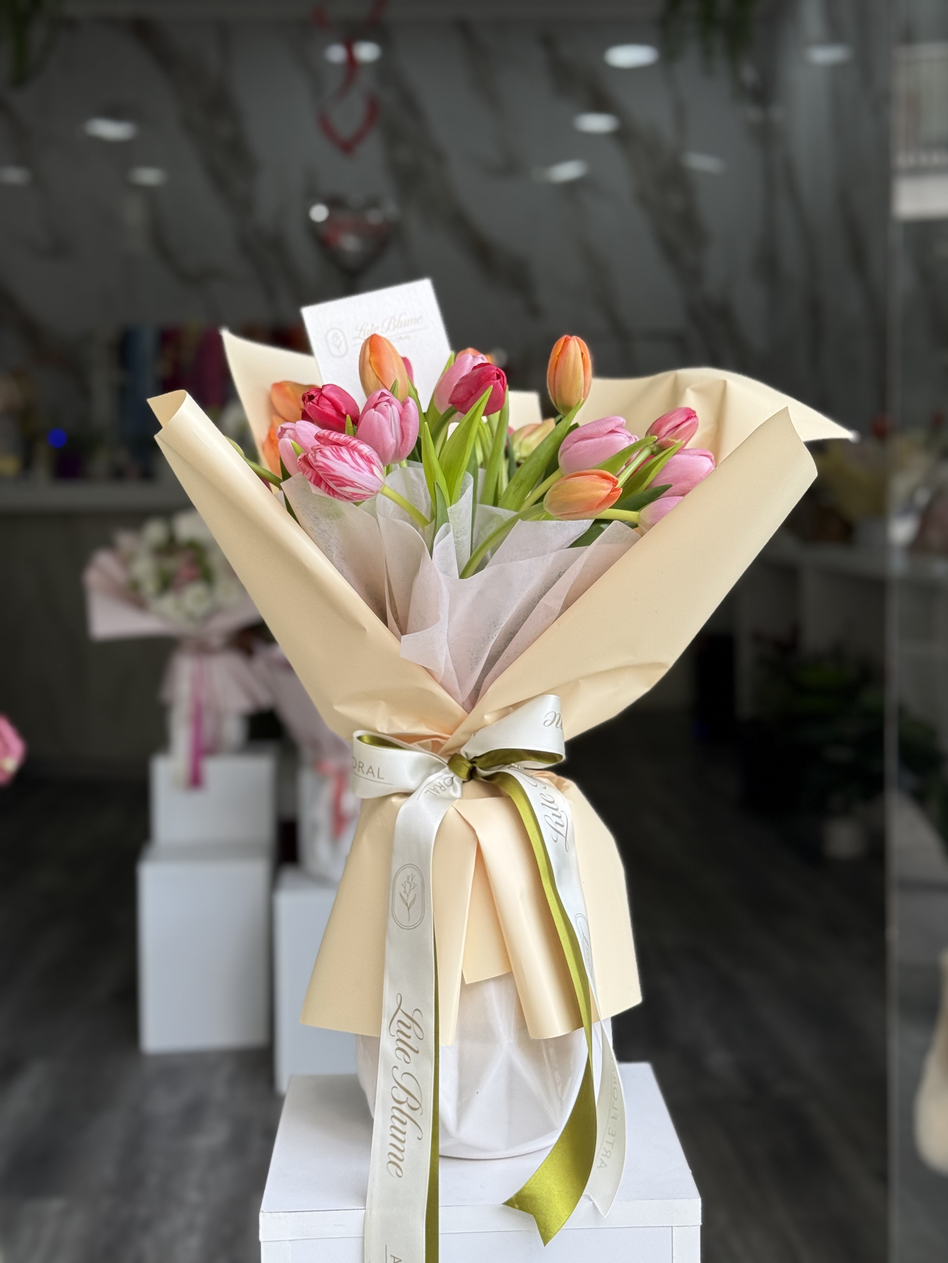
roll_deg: +0.4
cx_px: 474
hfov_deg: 30.3
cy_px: 632
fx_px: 1753
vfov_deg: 39.7
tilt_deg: -3.9
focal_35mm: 48
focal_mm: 6.76
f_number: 1.78
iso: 64
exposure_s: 1/513
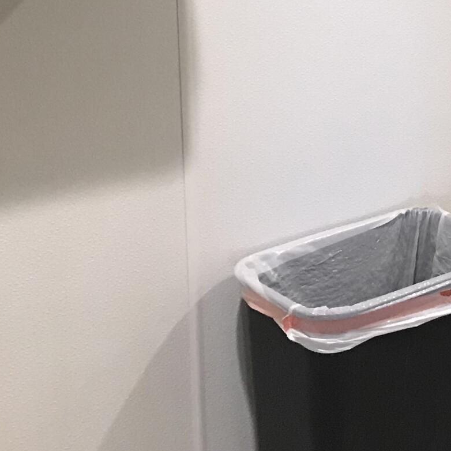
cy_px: -82
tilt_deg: -8.5
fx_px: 1400
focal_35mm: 95
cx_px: 736
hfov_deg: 16.2
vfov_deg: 17.5
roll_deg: -1.0
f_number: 1.8
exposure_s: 1/15
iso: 64
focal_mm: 3.99
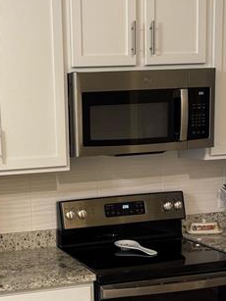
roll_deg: +2.3
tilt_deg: -9.5
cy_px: 228
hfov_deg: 24.0
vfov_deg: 31.6
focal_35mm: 60
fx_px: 523
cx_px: 40
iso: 200
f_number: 1.78
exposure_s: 1/60
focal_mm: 6.76
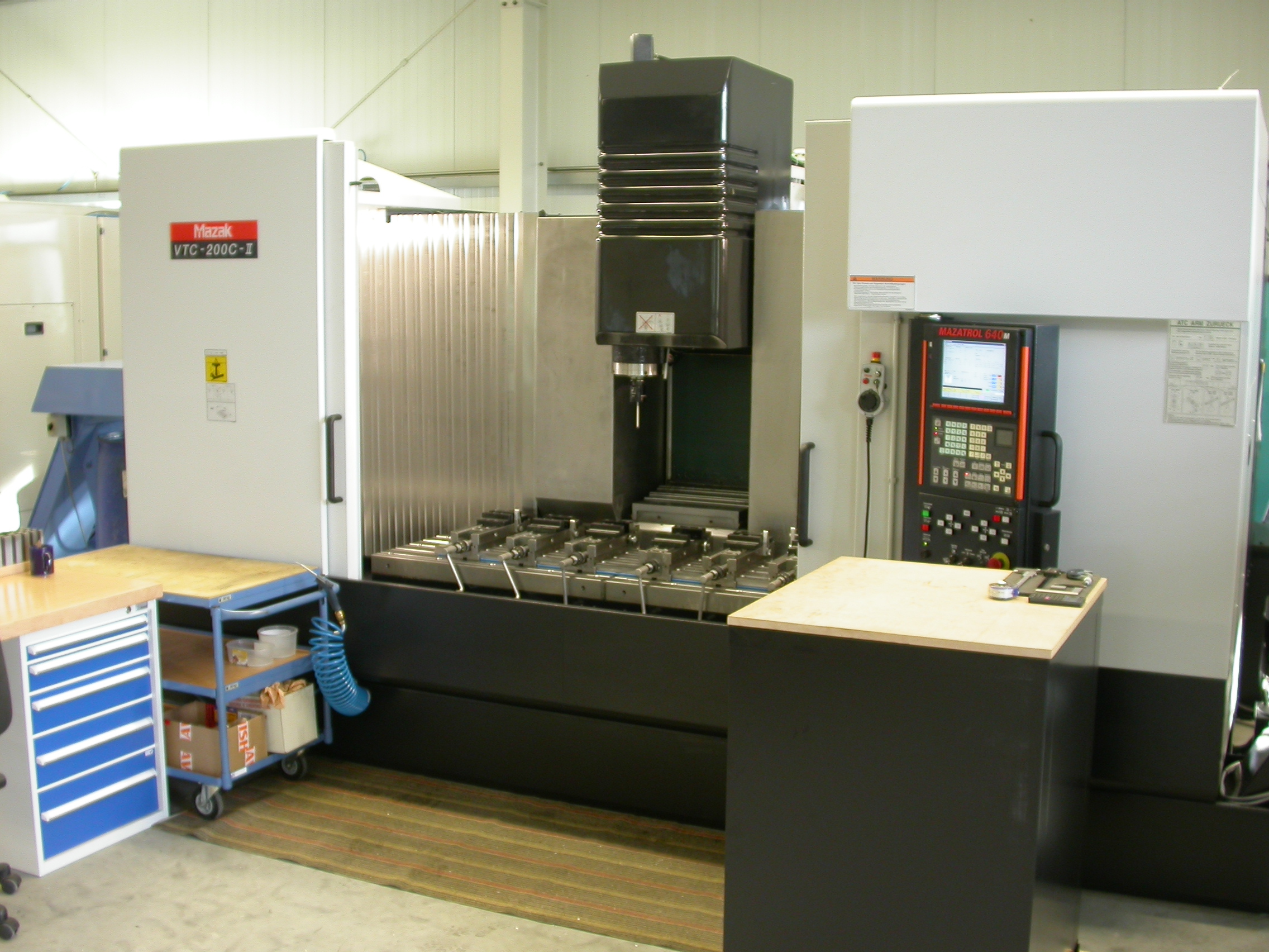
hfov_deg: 49.0
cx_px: 634
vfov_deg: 37.7
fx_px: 1393
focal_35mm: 38
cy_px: 476
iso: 100
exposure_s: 1/11.2
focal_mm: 7.85
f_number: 2.6
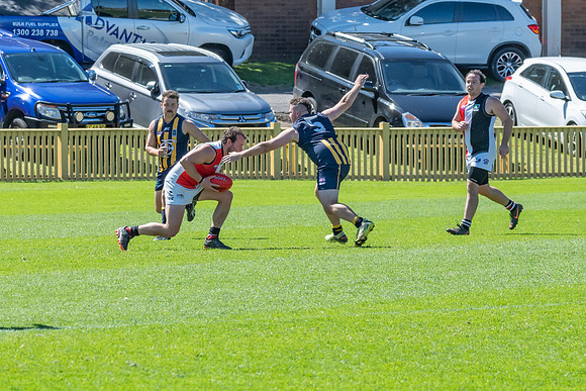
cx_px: 238
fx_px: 7558
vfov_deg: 3.0
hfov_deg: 4.4
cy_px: 159
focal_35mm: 464
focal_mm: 200
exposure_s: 1/1000
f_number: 11
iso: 800
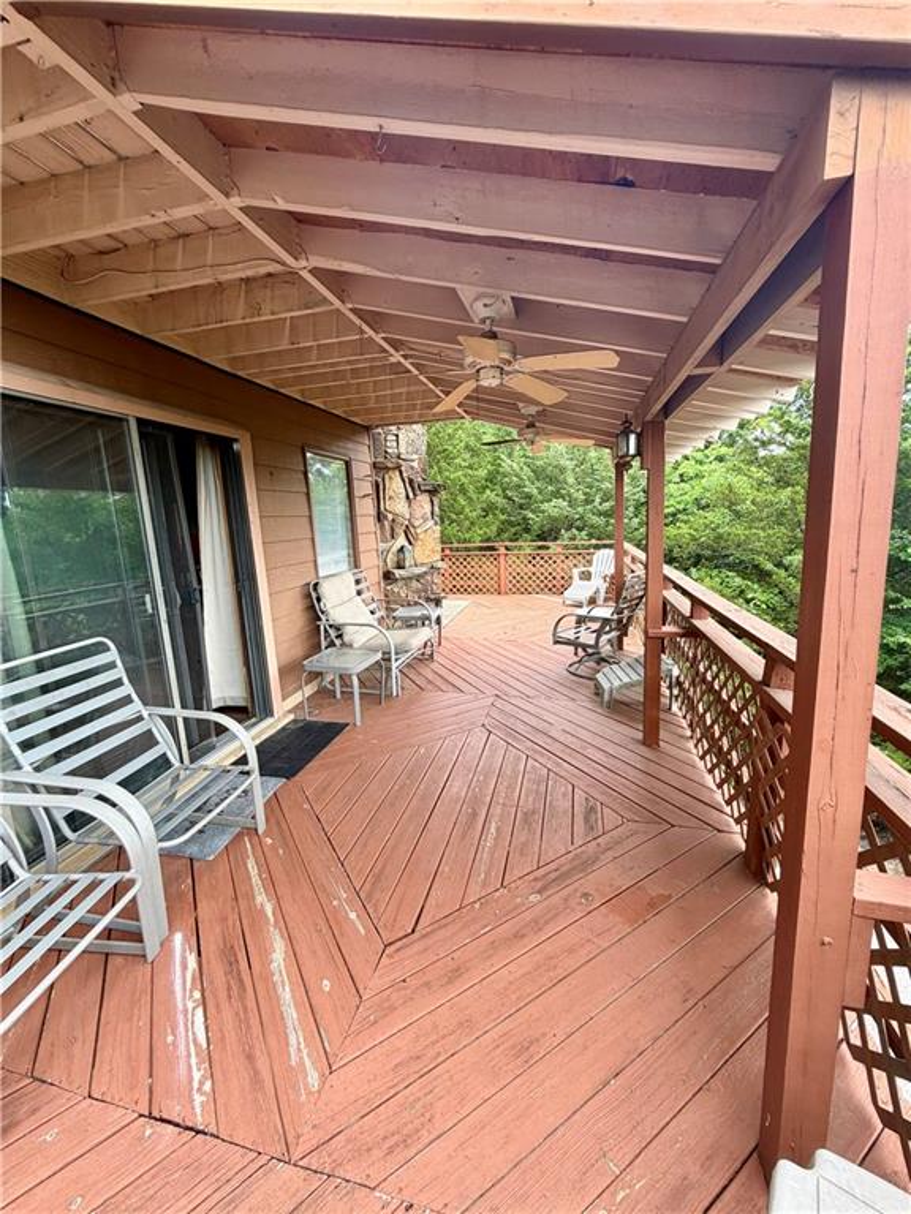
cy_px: 607
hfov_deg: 85.7
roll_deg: +1.0
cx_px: 456
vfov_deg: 102.1
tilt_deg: -8.8
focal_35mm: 14
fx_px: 491
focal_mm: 2.22
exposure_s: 1/121
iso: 40
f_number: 2.2
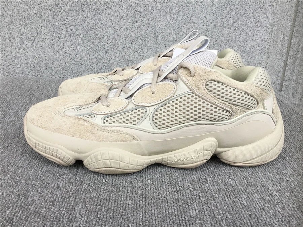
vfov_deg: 45.4
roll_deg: -1.3
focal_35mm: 31
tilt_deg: -20.7
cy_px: 114
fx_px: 271
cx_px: 152
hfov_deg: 58.4
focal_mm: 3.3
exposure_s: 1/100
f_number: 2.4
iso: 50
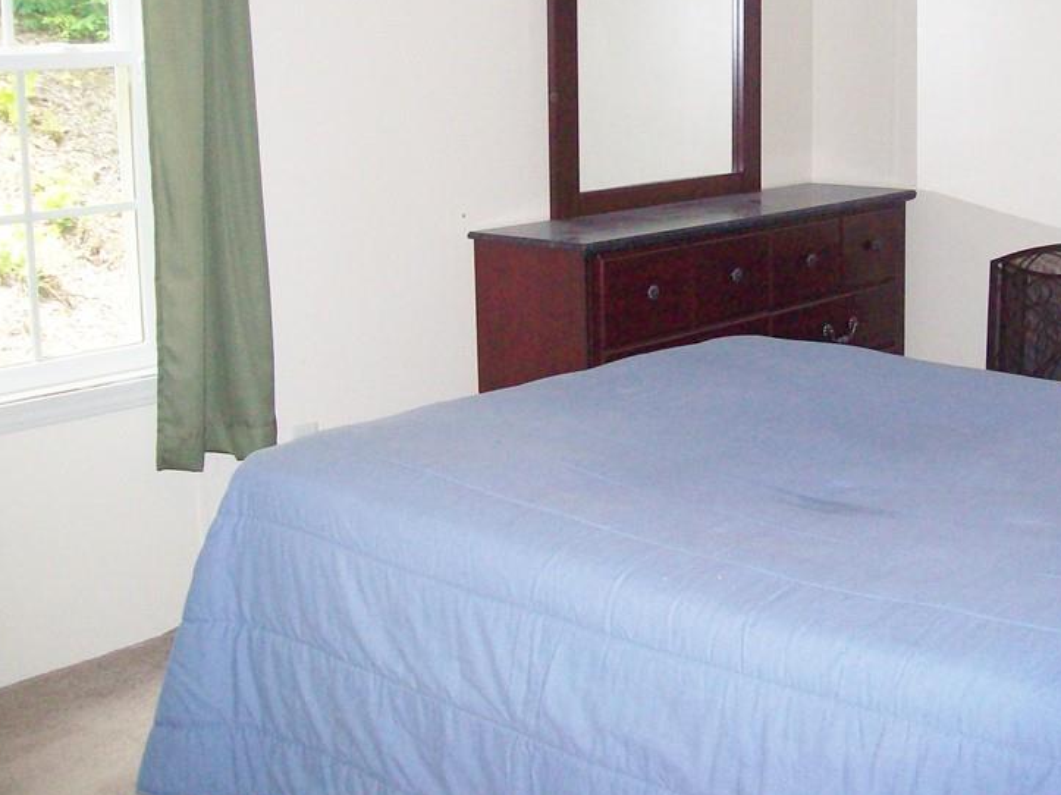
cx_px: 681
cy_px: 251
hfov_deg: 37.2
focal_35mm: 51
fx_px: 1563
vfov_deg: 28.3
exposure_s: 1/64
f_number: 2.7
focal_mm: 6
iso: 200
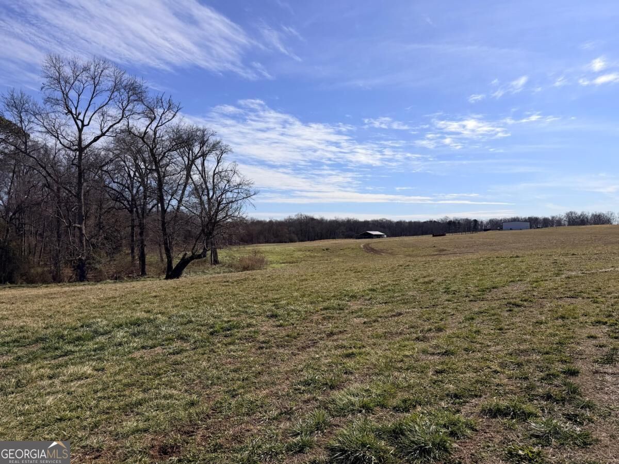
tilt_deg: +0.4
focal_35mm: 24
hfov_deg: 71.6
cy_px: 232
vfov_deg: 56.8
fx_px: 429
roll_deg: +0.5
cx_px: 310
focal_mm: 6.76
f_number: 1.78
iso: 80
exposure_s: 1/11905
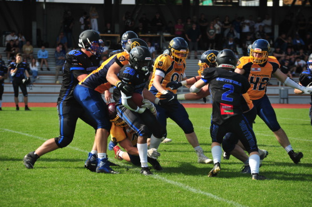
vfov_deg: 6.9
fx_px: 1733
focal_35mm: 200
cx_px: 156
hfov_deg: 10.3
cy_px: 104
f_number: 5.6
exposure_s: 1/1250
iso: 500
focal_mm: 200
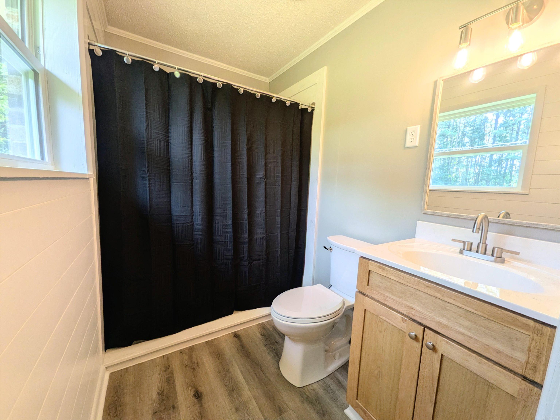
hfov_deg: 102.1
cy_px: 210
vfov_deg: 85.7
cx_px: 280
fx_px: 226
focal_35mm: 14
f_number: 2.2
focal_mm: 1.85
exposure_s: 1/120
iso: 75
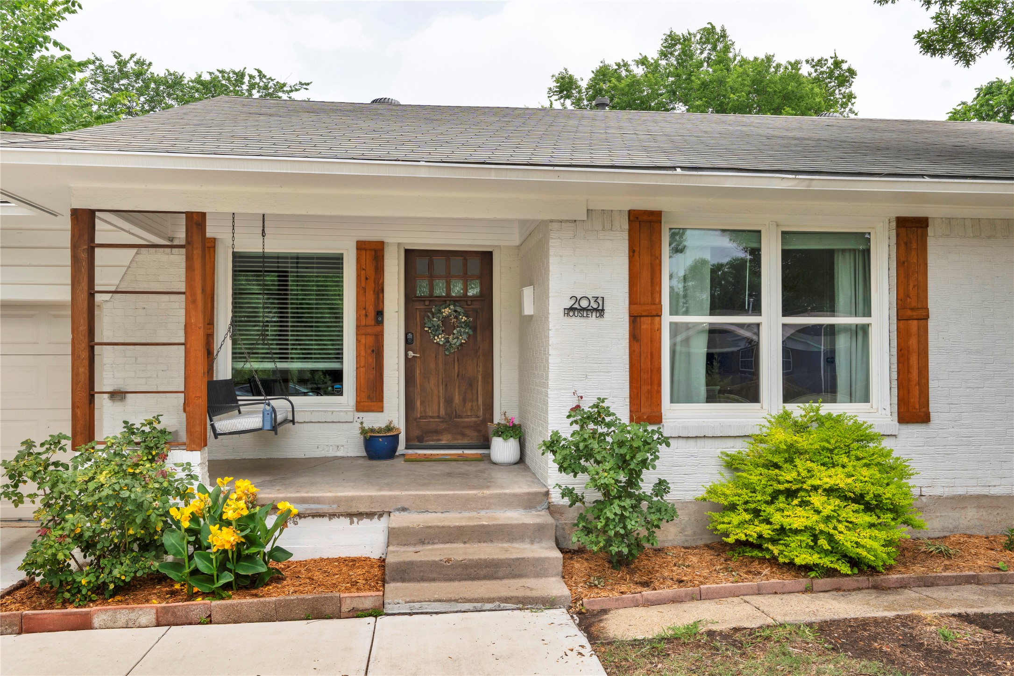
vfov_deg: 46.4
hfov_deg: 65.5
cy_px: 338
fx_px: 789
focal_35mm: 28
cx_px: 507
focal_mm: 28
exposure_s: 1/640
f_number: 11
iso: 640
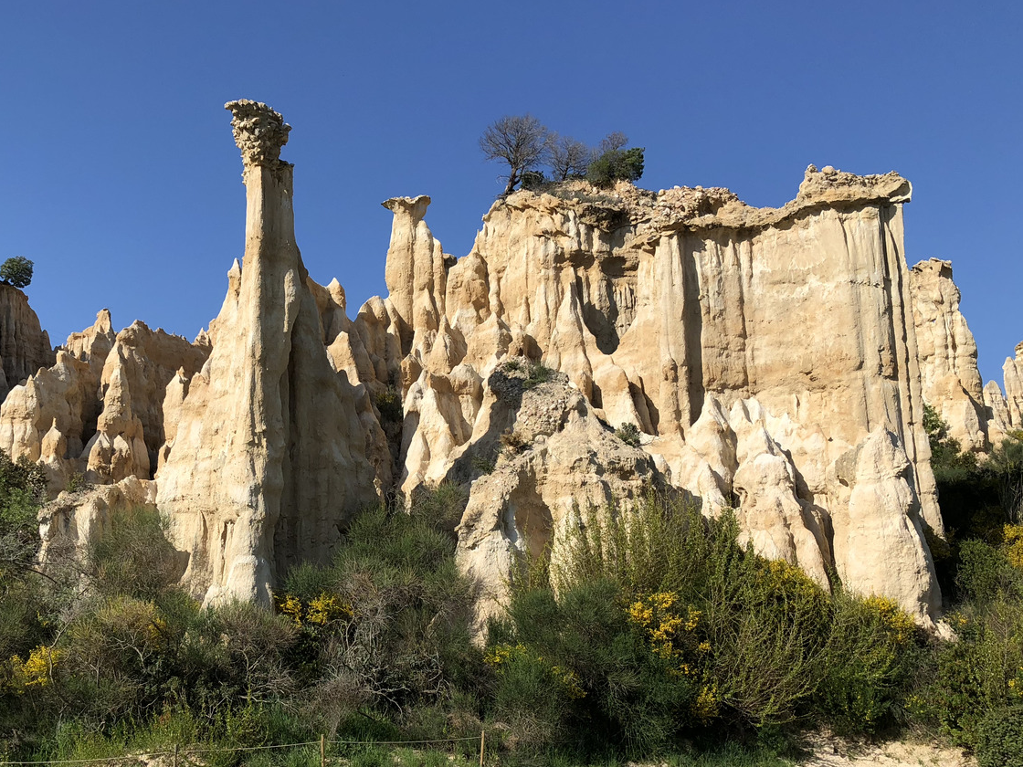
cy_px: 472
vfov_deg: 35.8
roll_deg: +0.1
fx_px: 1182
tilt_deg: +10.9
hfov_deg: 45.8
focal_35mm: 40
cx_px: 311
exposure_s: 1/2088
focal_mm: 4
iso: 20
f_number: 1.8
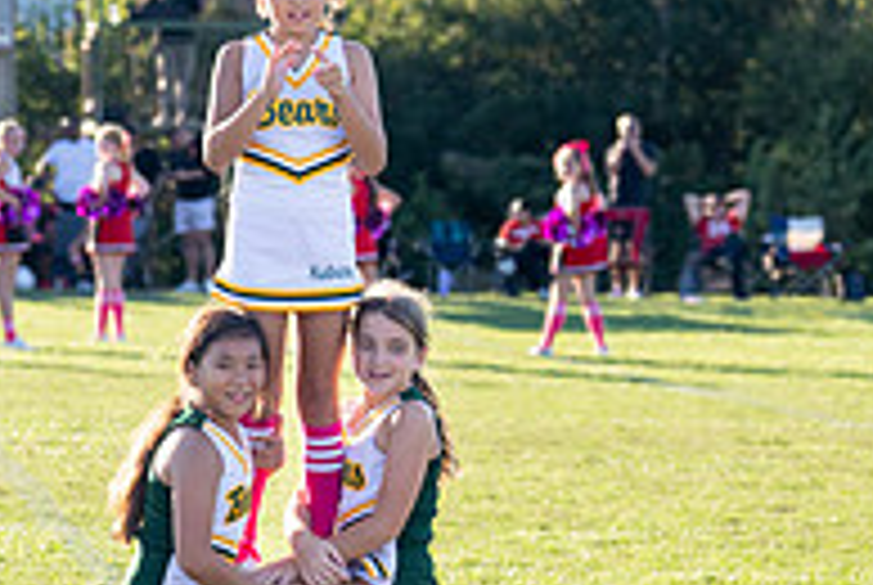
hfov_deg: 9.5
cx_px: 292
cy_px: 173
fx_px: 5246
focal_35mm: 216
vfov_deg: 6.4
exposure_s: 1/2500
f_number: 2.8
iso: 500
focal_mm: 70
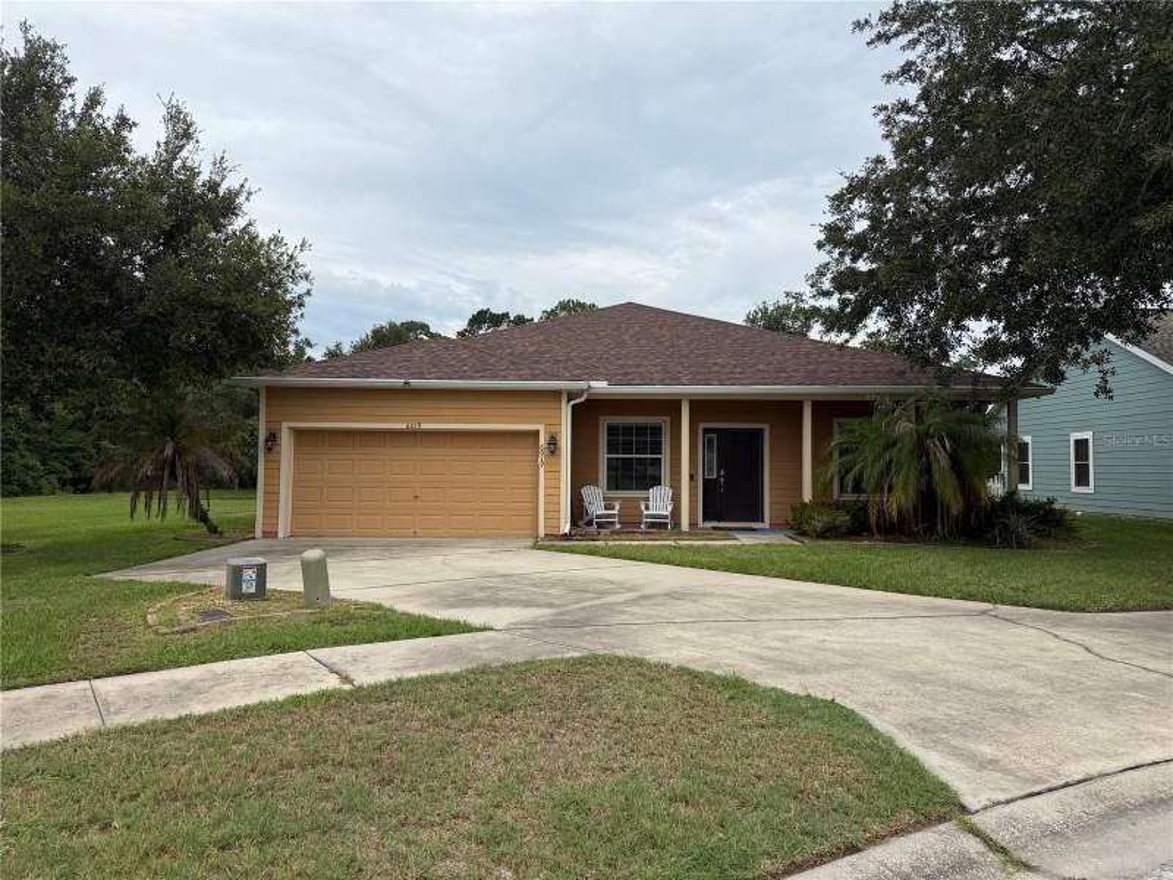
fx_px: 813
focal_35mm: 24
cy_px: 440
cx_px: 586
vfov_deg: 56.8
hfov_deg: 71.6
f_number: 1.78
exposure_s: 1/5714
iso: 80
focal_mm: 6.76
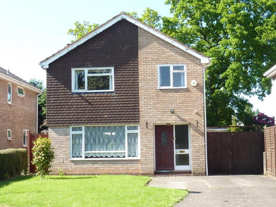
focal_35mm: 55
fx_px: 438
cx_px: 138
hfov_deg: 34.9
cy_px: 104
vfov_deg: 26.6
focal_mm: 5
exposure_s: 1/200
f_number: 4
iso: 80
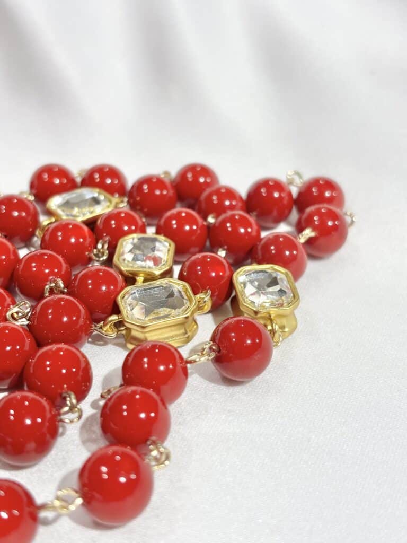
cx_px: 204
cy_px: 272
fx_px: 815
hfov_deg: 28.0
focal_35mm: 52
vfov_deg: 36.8
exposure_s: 1/152
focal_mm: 5.96
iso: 25
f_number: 1.6
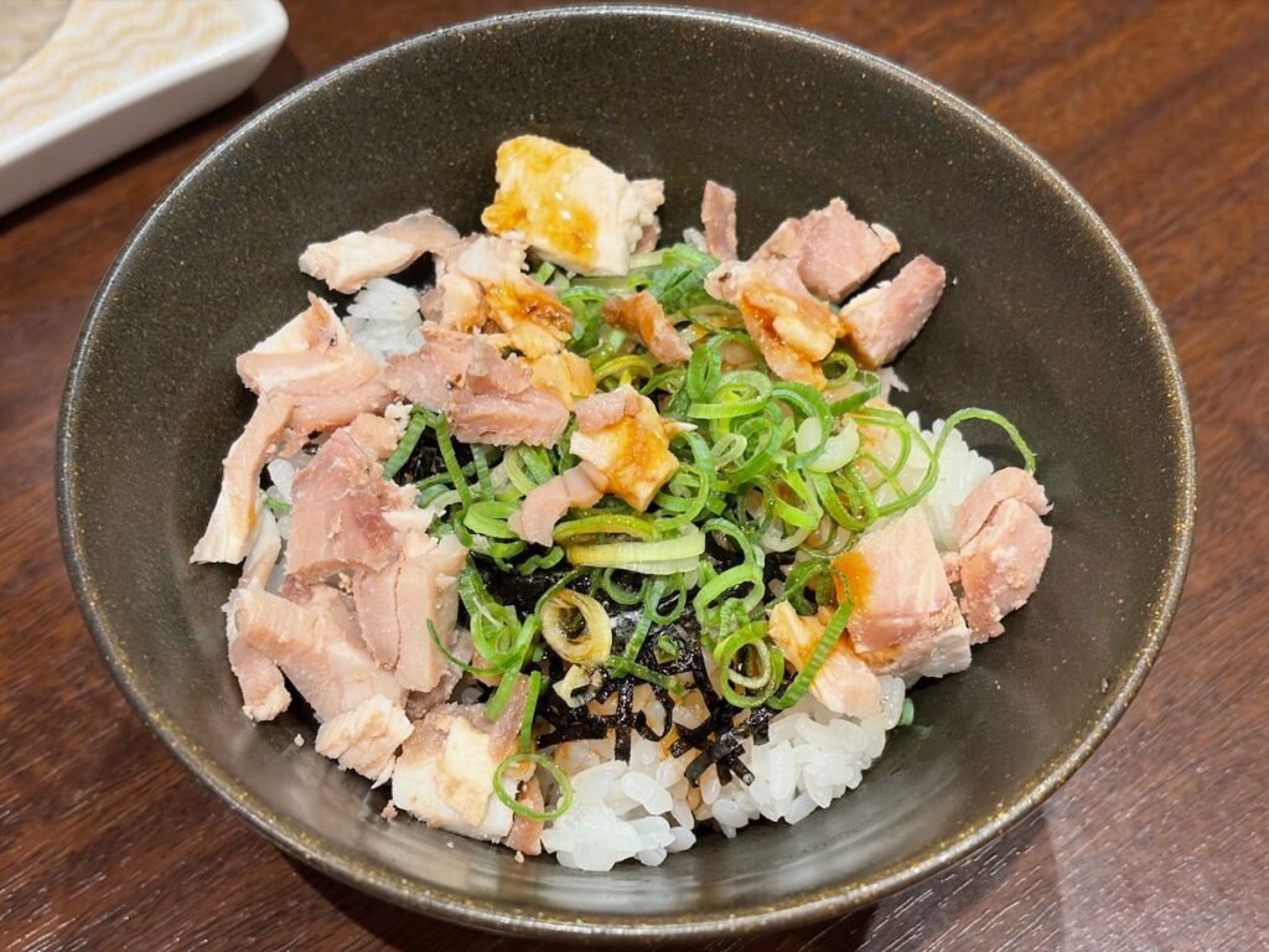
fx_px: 1906
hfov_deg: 36.8
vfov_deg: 28.0
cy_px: 476
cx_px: 634
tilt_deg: -57.3
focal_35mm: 52
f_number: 1.6
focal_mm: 5.96
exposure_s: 1/50
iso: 125
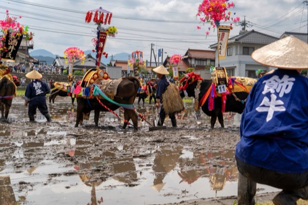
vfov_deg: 28.5
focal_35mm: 47
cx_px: 215
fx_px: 402
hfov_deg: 41.2
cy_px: 73
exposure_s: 1/1250
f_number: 4
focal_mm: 30
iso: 100
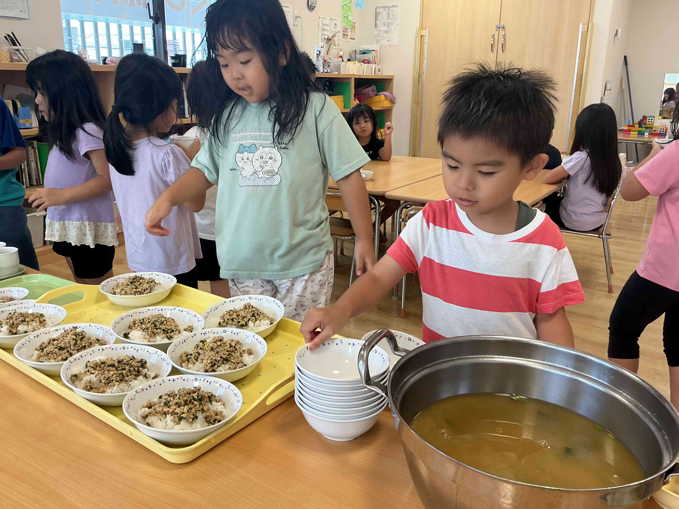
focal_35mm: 29
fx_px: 569
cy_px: 254
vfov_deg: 48.2
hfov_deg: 61.7
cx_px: 340
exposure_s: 1/120
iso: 40
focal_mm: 3
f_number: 1.8
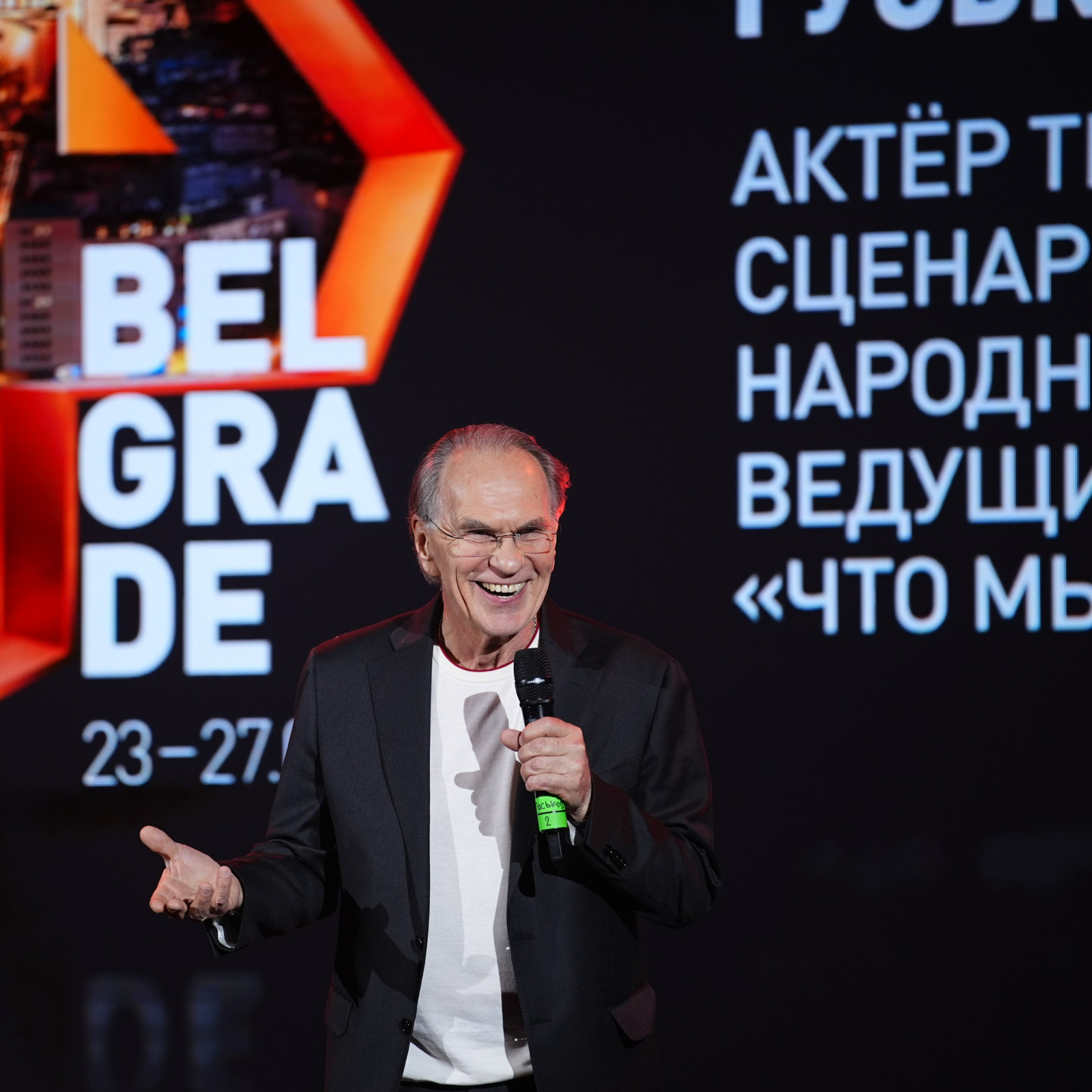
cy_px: 525
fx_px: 9708
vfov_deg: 6.4
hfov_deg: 6.4
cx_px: 373
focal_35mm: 272
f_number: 2.8
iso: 500
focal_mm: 200
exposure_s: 1/320
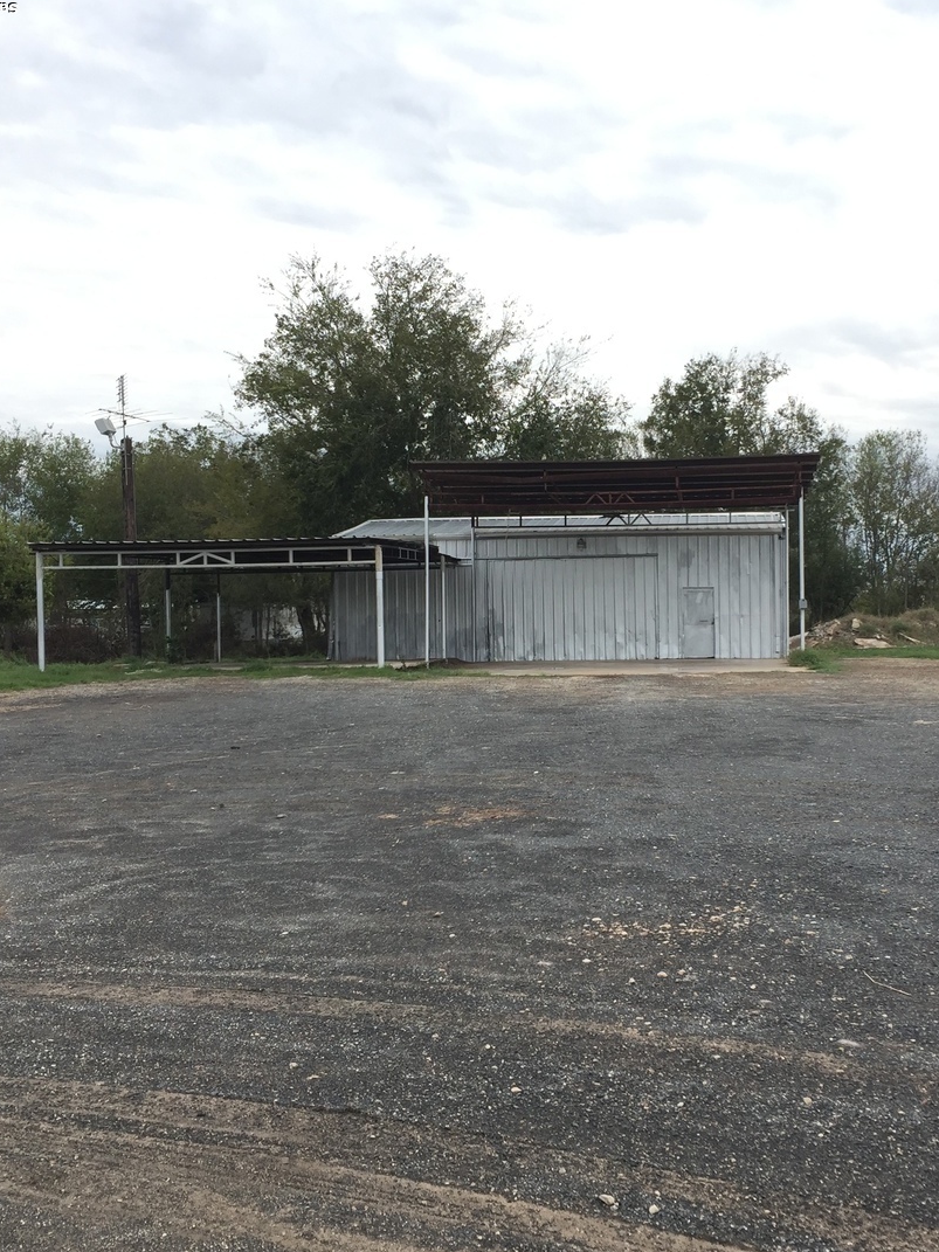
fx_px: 1411
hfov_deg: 36.5
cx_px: 609
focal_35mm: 39
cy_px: 630
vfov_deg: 47.9
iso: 32
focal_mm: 4.15
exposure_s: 1/746
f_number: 2.2
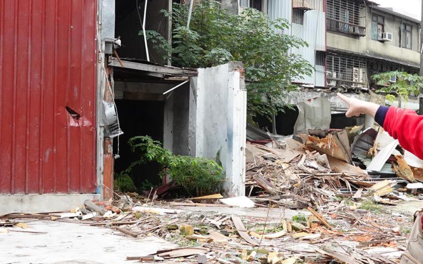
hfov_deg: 34.5
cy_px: 123
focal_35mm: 59
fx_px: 680
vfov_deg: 22.0
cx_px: 207
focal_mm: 8.8
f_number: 2.4
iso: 500
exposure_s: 1/800
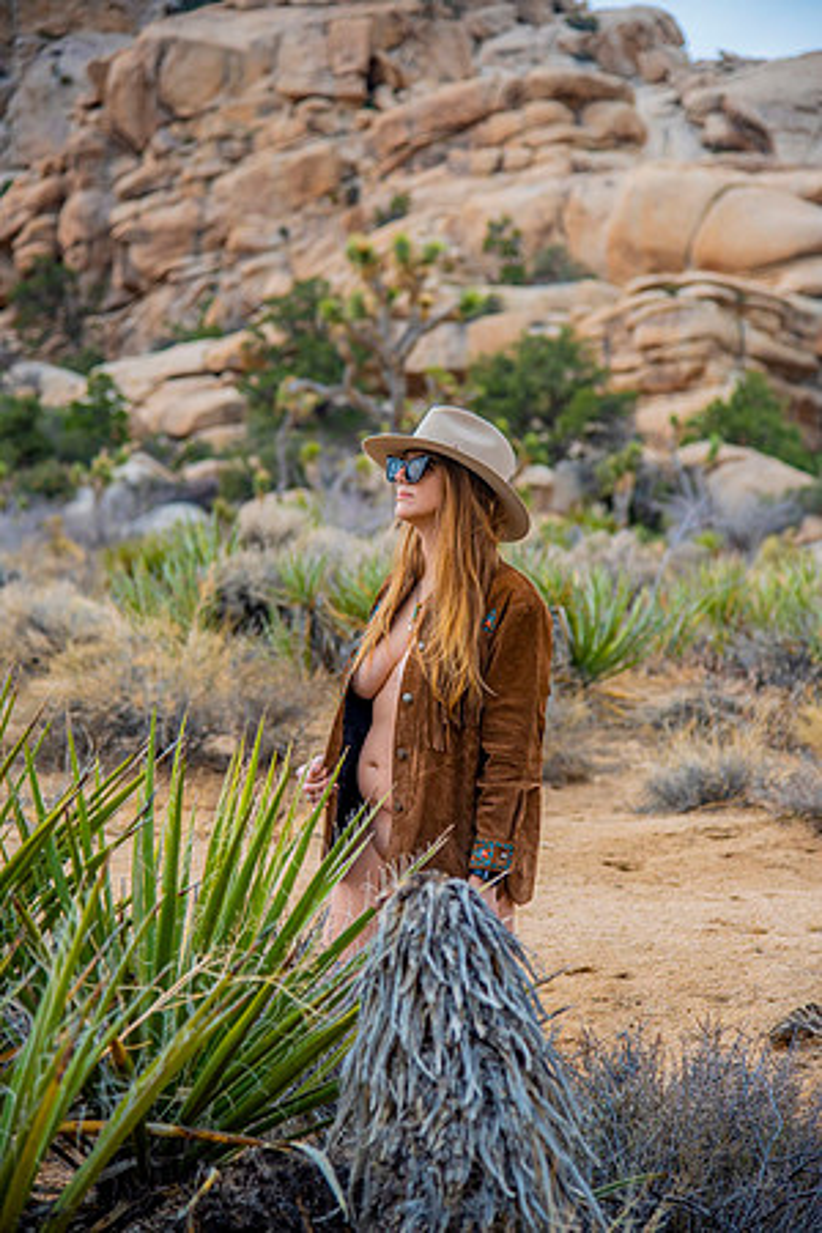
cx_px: 411
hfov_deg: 17.5
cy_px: 616
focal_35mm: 78
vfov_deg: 26.0
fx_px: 2671
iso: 100
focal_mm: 78
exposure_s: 1/1600
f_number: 4
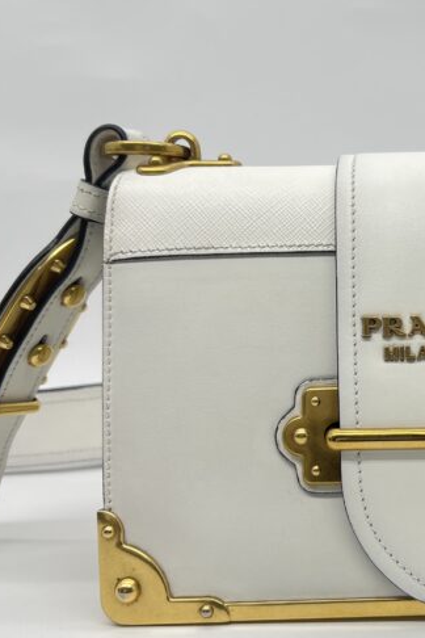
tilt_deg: -6.8
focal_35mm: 57
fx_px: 1009
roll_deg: +0.8
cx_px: 426
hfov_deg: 22.8
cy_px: 312
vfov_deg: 35.1
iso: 40
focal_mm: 5.7
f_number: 1.5
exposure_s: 1/177
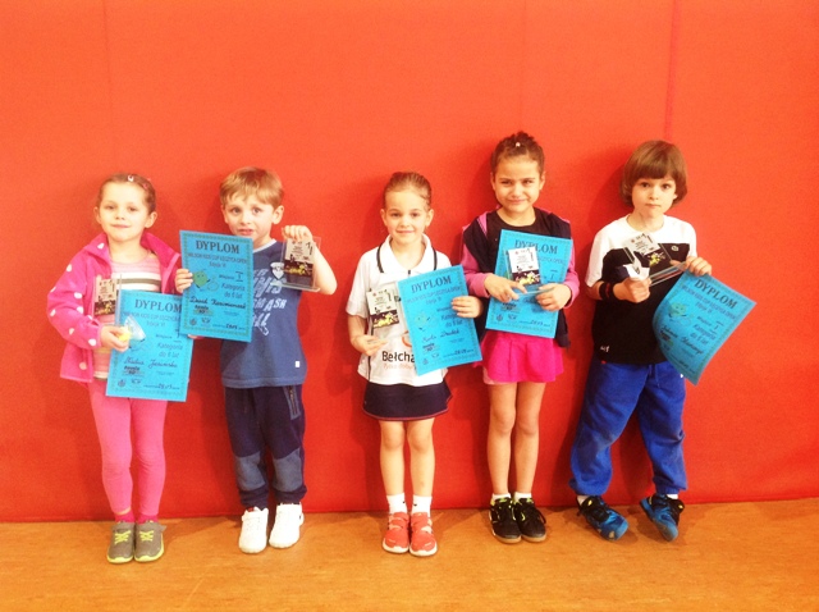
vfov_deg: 40.6
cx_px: 410
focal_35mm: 35
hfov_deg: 52.7
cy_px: 306
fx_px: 827
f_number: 2.4
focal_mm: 4.28
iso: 160
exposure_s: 1/15
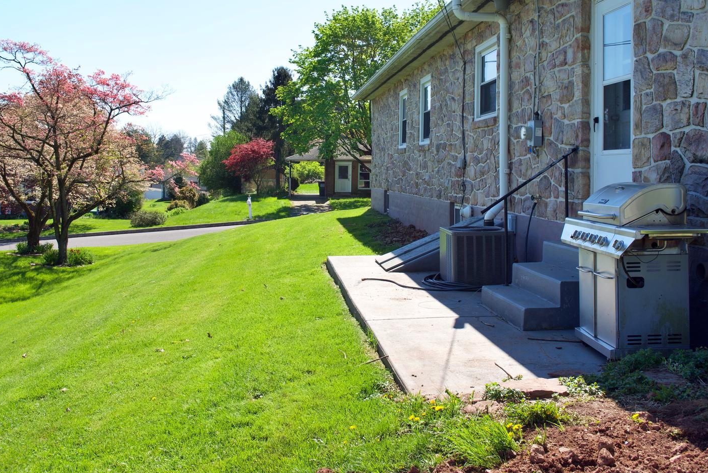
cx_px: 343
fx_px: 748
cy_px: 160
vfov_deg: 34.8
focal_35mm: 38
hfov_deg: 50.7
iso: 100
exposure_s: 1/80
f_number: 10
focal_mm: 26
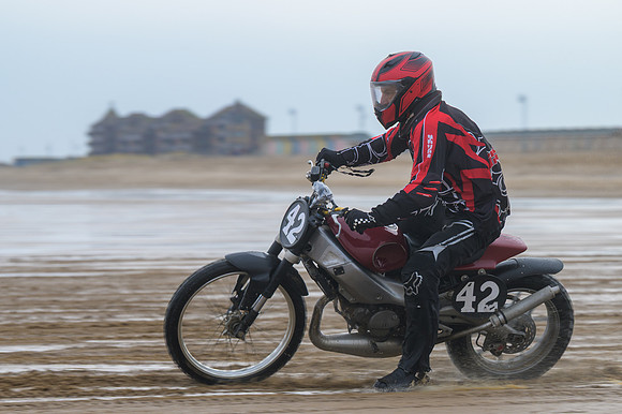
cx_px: 311
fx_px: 2711
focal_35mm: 157
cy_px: 207
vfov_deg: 8.7
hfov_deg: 13.1
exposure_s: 1/320
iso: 64
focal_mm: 105
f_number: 4
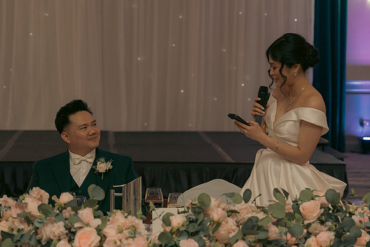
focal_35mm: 105
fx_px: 1079
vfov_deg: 13.0
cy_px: 124
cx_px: 185
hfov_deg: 19.5
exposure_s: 1/160
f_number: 3.5
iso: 2500
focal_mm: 70
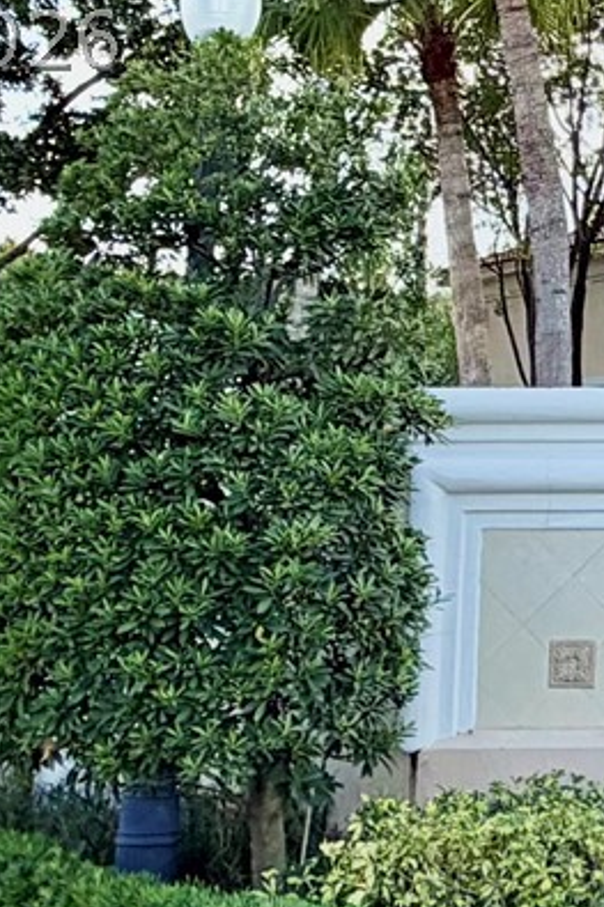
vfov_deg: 31.8
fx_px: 1486
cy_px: 40
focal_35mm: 59
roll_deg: -0.1
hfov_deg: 20.6
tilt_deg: +10.9
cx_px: 823
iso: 40
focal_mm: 2.22
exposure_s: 1/770
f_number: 2.2
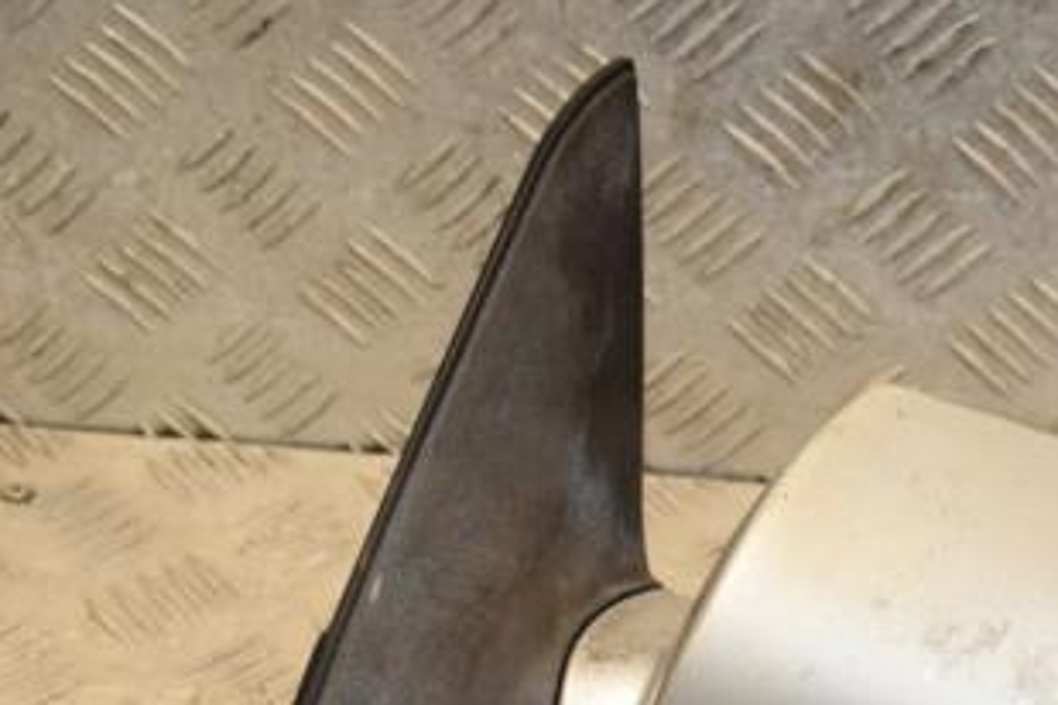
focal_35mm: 131
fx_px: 3849
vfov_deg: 10.4
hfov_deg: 15.6
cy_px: 626
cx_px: 774
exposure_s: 1/200
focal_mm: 45
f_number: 6.3
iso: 800
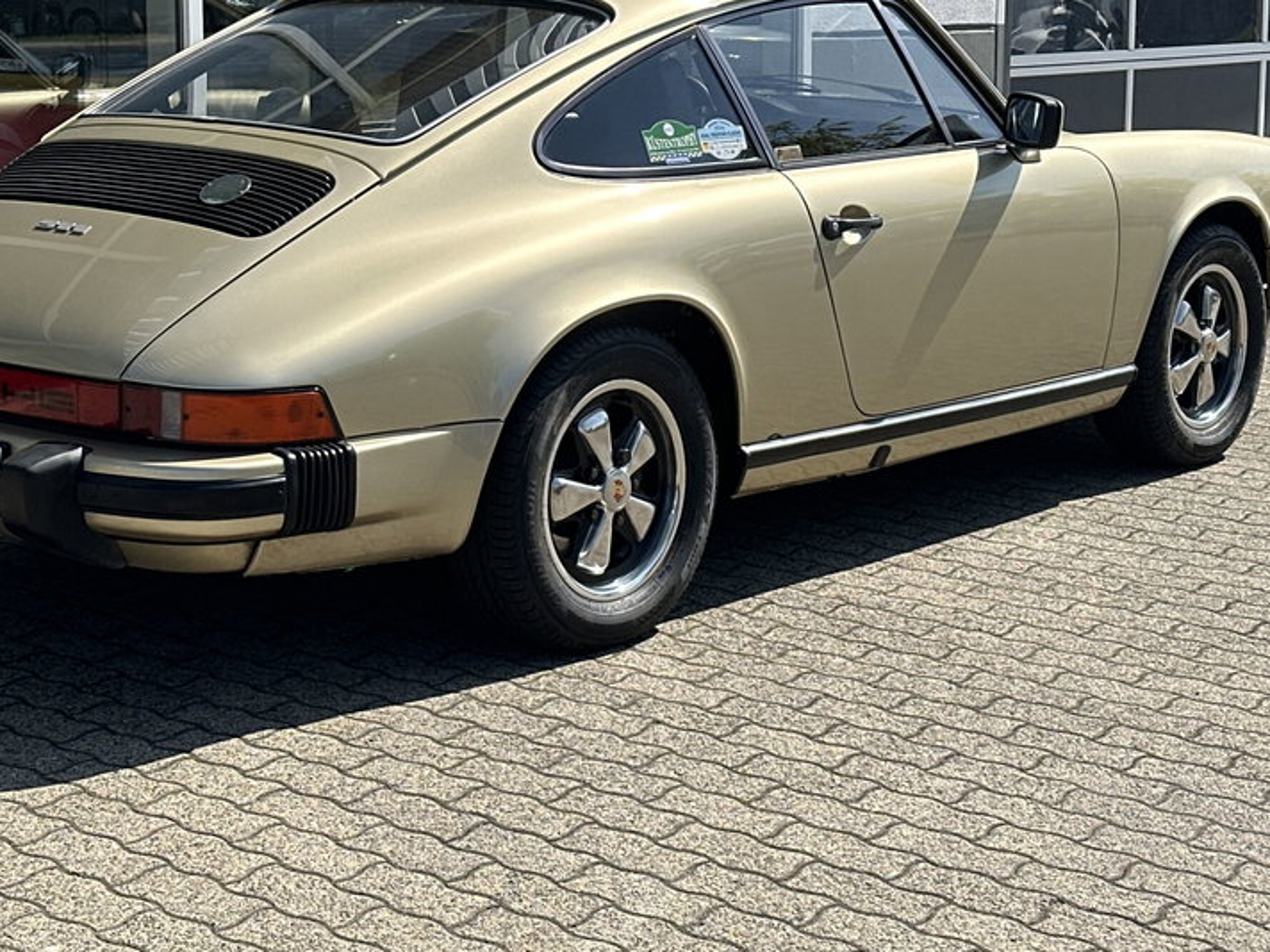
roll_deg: +0.1
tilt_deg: -6.9
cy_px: 294
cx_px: 508
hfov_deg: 28.1
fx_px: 2531
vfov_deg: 21.2
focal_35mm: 69
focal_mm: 6.86
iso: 64
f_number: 1.78
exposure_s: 1/3597
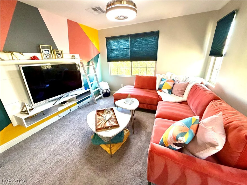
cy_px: 92
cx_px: 124
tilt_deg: -20.3
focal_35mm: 14
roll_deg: +2.2
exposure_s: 1/68
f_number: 2.2
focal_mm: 2.22
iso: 320
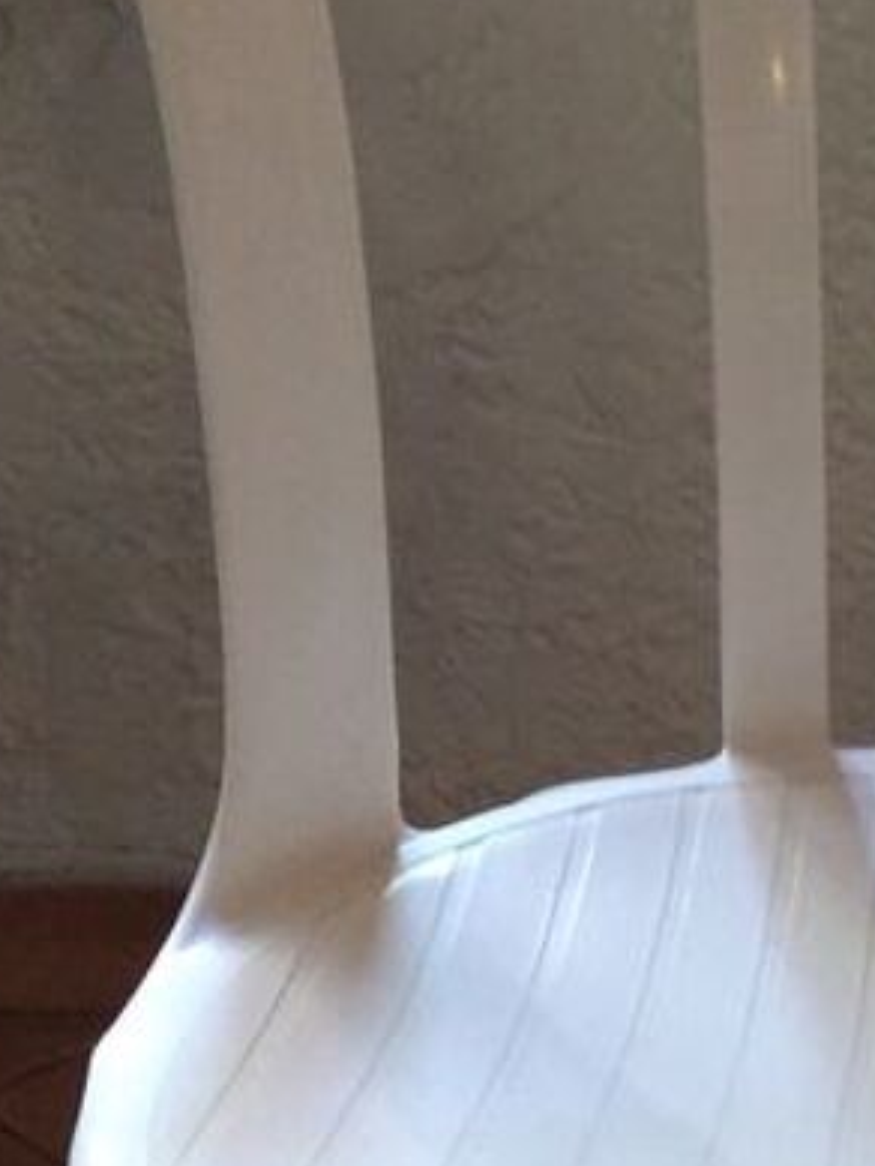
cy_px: 829
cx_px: 974
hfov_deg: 16.1
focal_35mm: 89
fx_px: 2998
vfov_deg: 21.9
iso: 381
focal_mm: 3.46
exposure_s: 1/25
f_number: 2.2
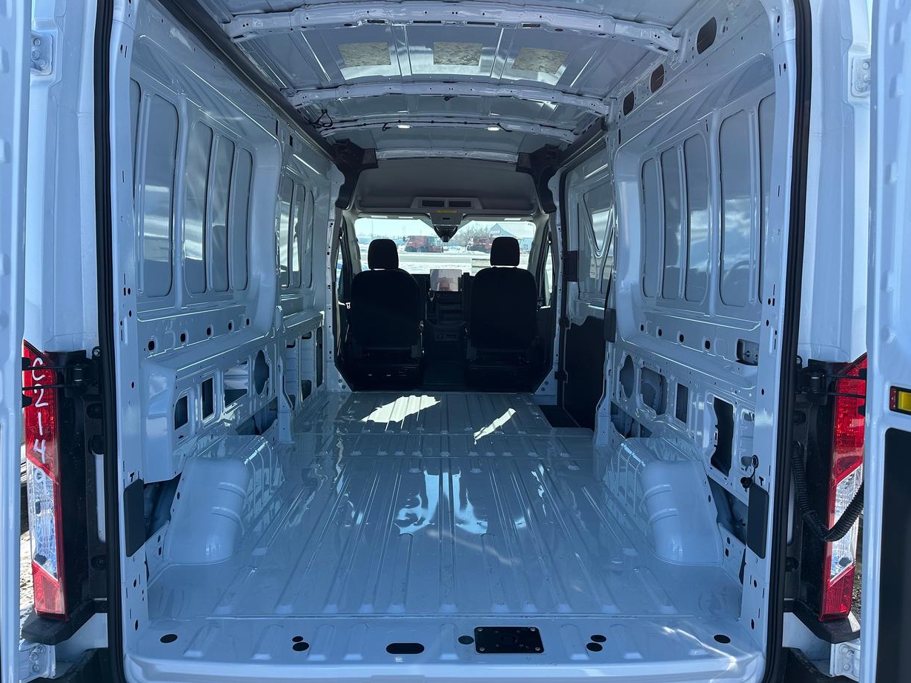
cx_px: 459
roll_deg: -1.3
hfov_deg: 69.4
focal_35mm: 25
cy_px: 347
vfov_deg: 54.9
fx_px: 658
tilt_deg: -8.3
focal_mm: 6.86
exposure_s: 1/1613
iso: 80
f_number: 1.78
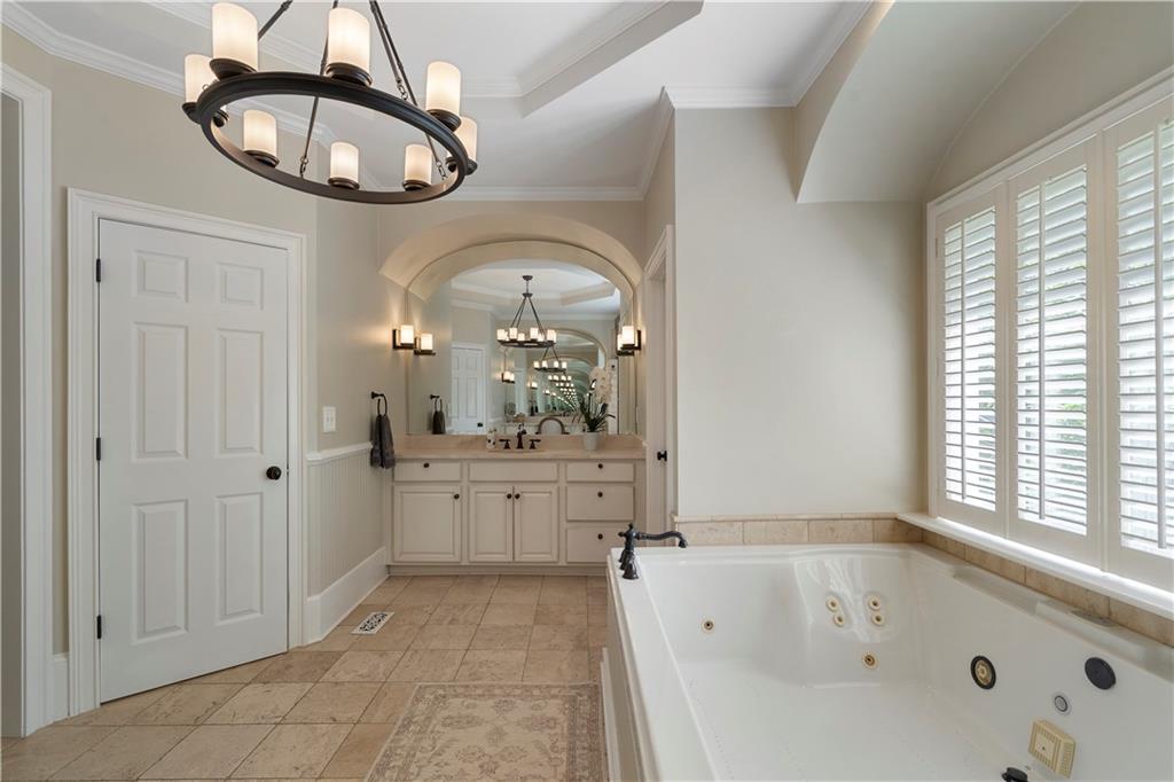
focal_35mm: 16
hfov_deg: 96.8
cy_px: 391
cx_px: 587
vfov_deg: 73.7
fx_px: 522
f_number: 8
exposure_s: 1/50
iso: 640
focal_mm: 16
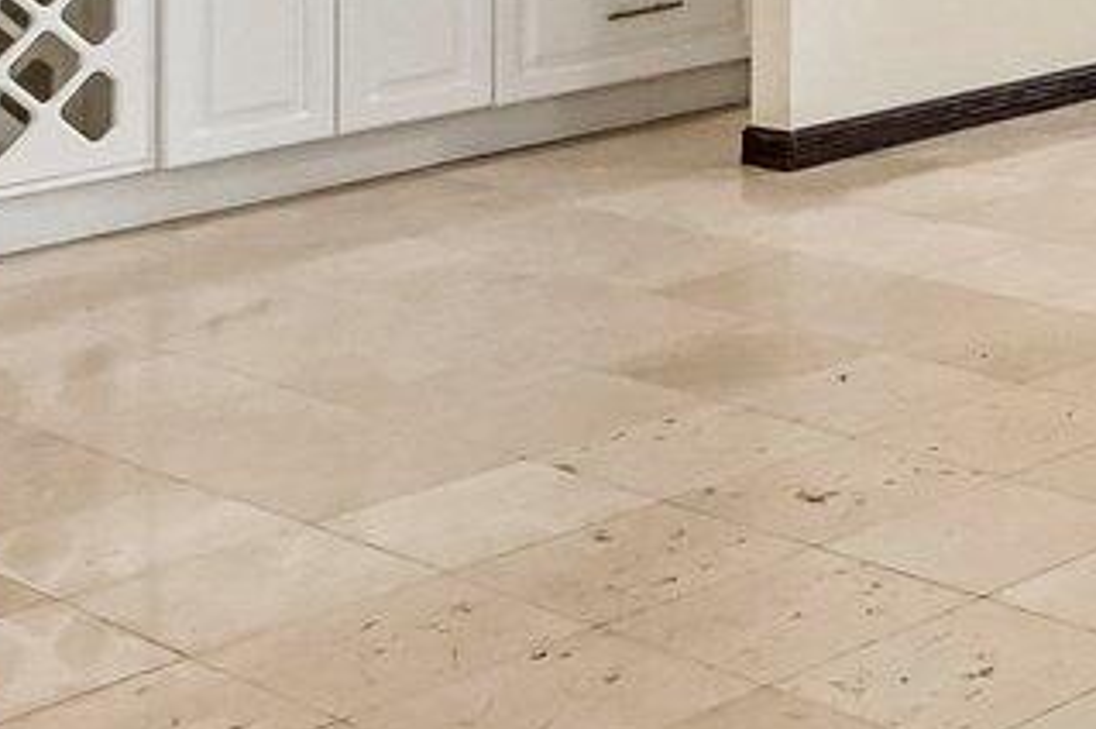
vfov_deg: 14.0
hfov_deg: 19.1
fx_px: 2737
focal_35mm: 90
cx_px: 1763
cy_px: -432
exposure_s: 1/250
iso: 3200
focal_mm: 14
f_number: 8
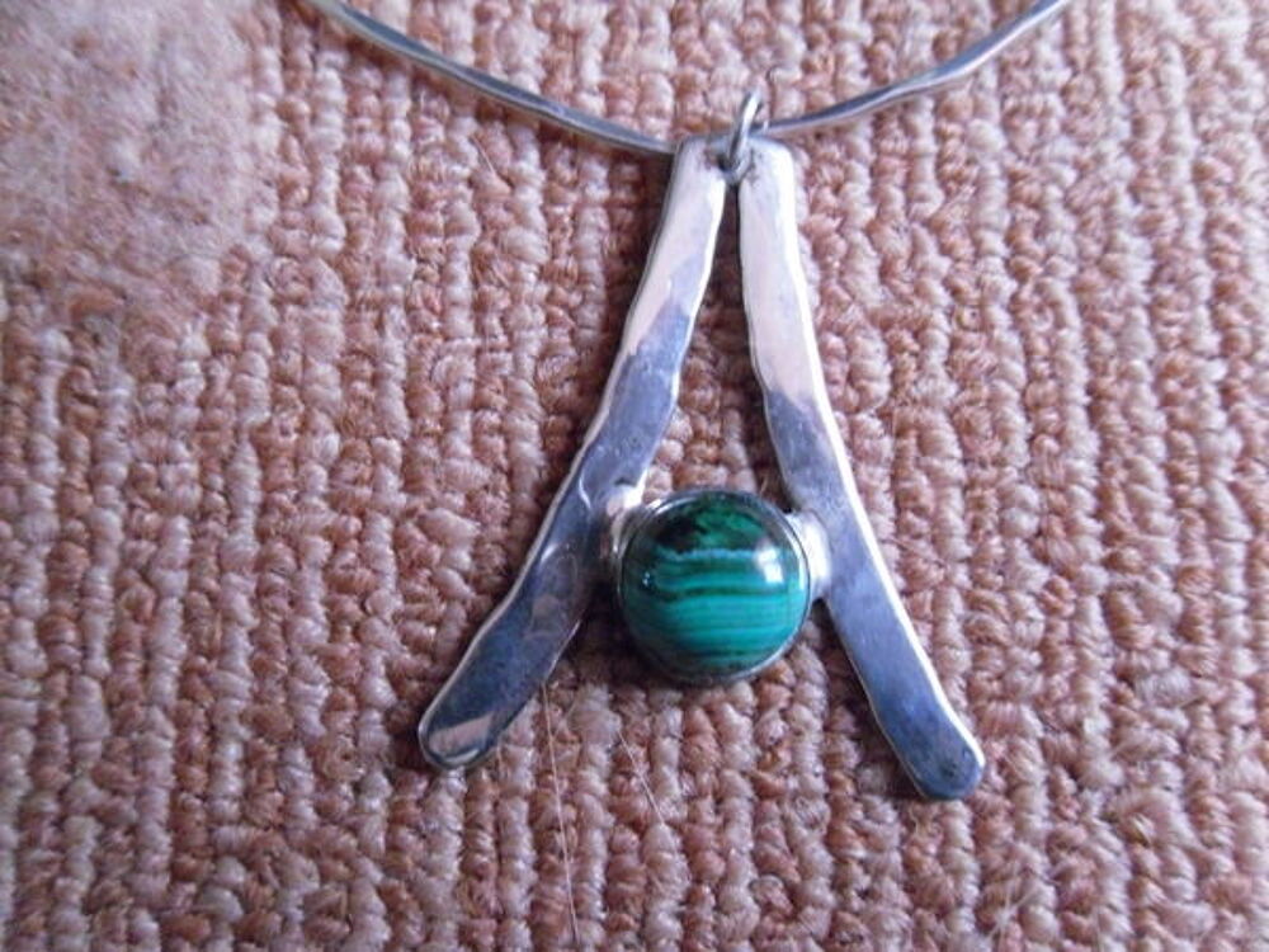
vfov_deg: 40.7
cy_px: 476
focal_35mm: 35
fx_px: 1283
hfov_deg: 52.6
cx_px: 634
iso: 800
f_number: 3.5
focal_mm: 6.3
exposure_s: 1/9
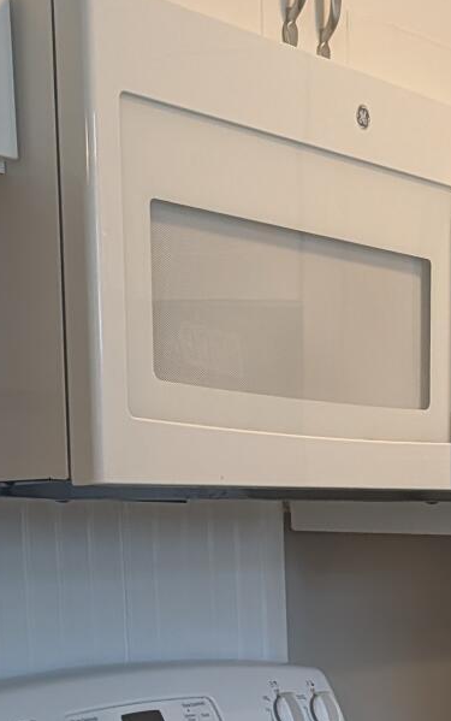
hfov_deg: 14.9
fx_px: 1670
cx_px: 547
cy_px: 831
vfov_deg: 22.7
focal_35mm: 85
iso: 586
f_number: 1.68
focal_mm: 6.9
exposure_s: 1/120
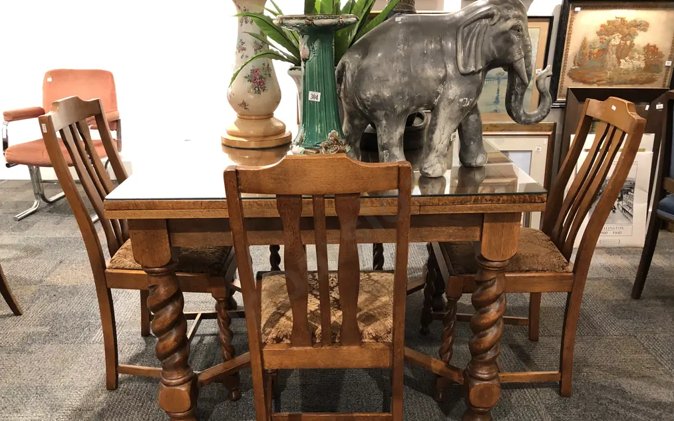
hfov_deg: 62.9
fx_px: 551
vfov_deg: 41.7
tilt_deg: -23.5
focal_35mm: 30
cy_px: 246
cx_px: 340
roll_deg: +0.4
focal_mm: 3.99
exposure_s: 1/17
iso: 100
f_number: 1.8
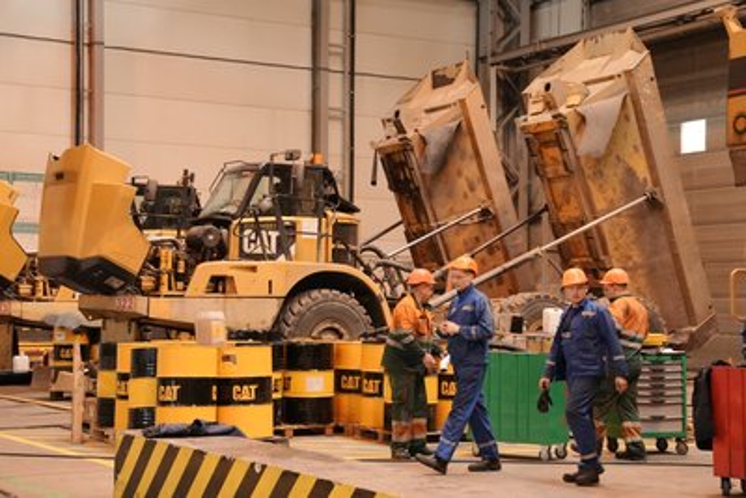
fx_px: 1451
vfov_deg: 19.5
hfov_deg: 28.8
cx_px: 373
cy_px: 249
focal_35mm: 70
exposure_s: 1/100
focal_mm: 70
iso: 12800
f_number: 7.1
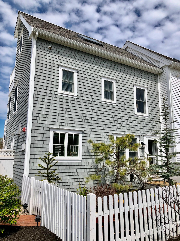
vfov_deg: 63.4
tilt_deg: +10.9
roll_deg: -0.5
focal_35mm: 28
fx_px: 194
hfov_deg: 49.7
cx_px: 90
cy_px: 120
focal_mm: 3.99
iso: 20
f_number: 1.8
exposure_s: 1/4049
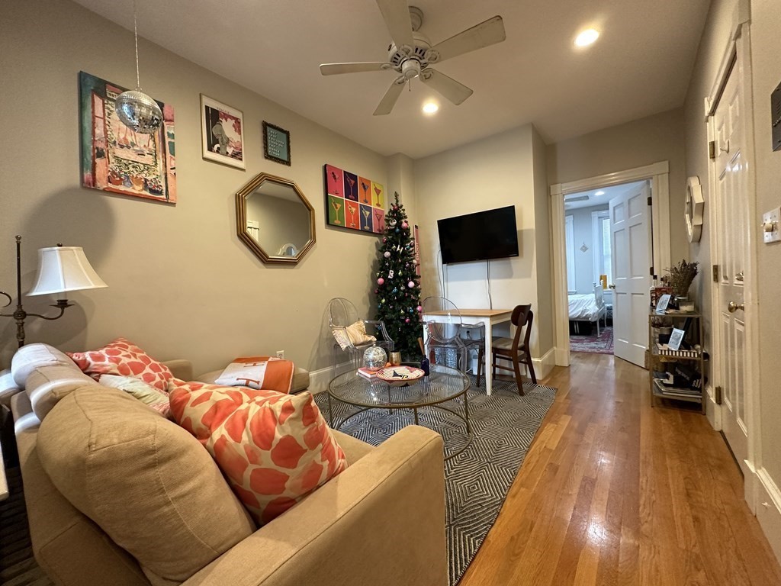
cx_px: 390
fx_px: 316
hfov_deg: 102.1
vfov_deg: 85.7
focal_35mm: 14
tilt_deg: -1.1
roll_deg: +3.0
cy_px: 293
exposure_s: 1/60
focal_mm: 2.22
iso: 250
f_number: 2.2
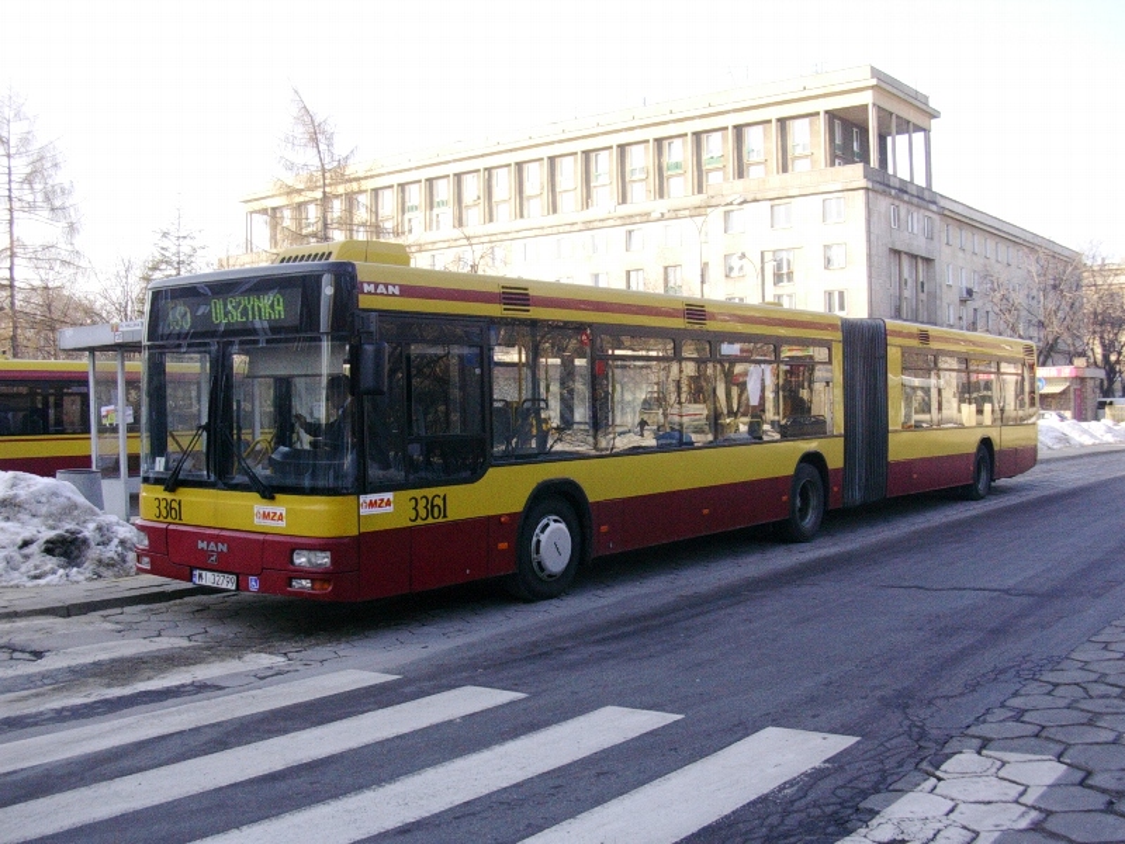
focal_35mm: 37
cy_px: 422
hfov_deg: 50.1
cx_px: 562
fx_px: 1202
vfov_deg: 38.7
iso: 70
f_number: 2.7
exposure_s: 1/304
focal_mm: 5.6
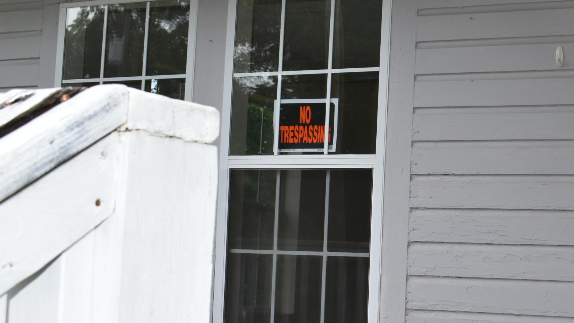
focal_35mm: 72
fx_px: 1096
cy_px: 211
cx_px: 530
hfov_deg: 28.1
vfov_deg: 16.7
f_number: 7.1
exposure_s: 1/200
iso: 100
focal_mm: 24
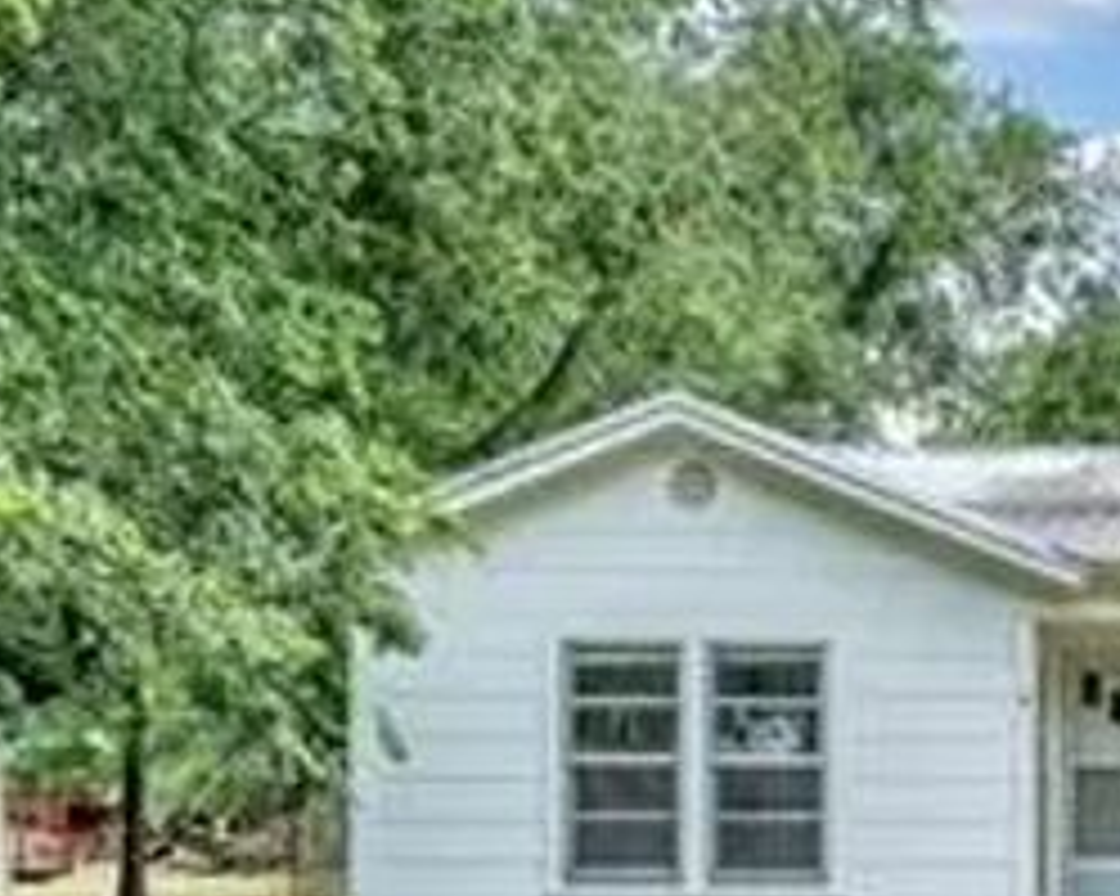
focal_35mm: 54
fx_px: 1789
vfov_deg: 26.9
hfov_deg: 31.1
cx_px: 1223
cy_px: 846
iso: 200
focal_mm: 14
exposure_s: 1/200
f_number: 8
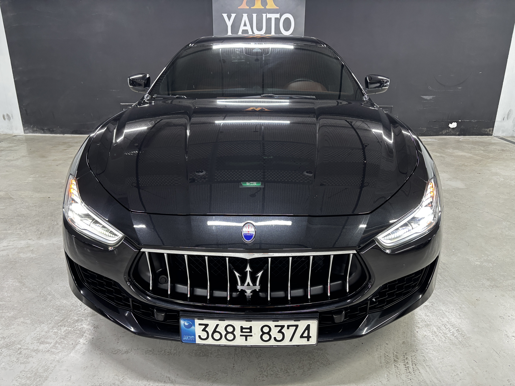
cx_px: 258
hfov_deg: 67.3
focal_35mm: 26
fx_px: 387
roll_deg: -0.6
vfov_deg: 53.1
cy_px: 193
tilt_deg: -19.6
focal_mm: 5.96
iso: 250
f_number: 1.6
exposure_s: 1/55
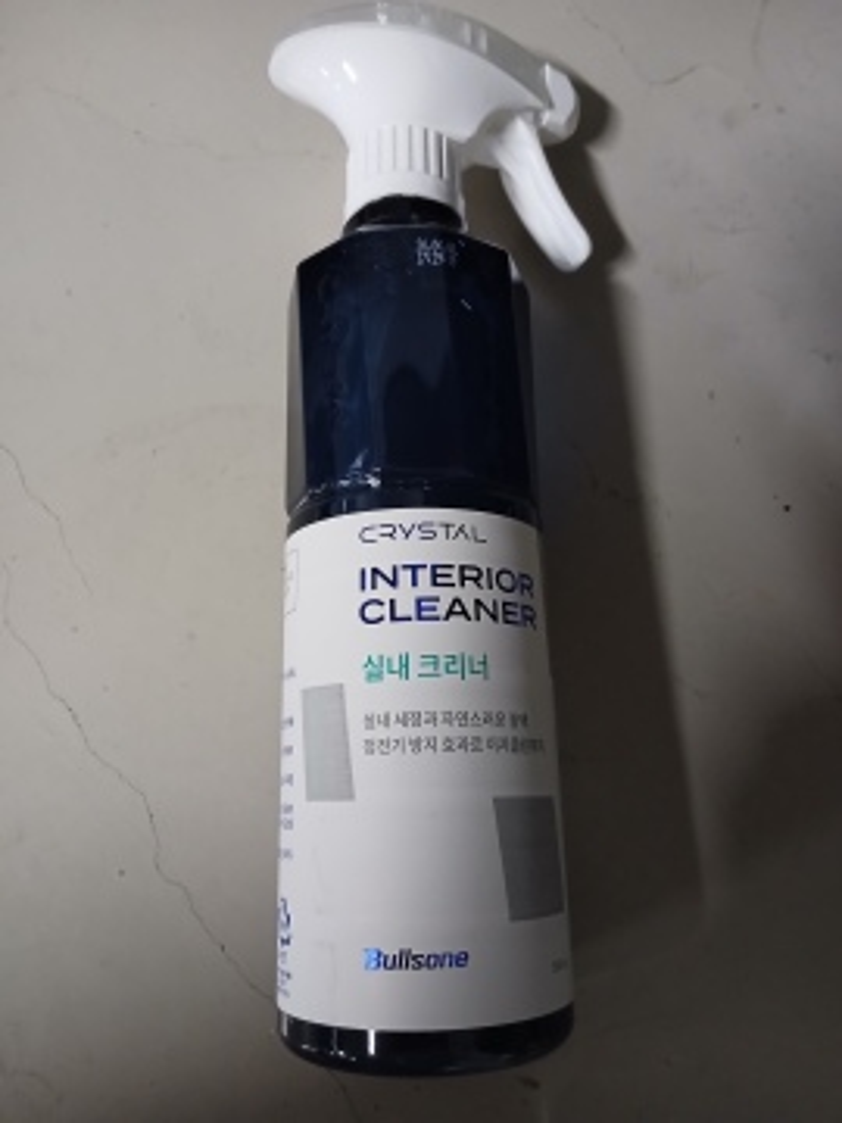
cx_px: 421
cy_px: 562
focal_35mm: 26
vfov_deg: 67.3
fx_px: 843
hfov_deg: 53.1
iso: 500
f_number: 1.8
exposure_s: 1/20
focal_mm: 3.98
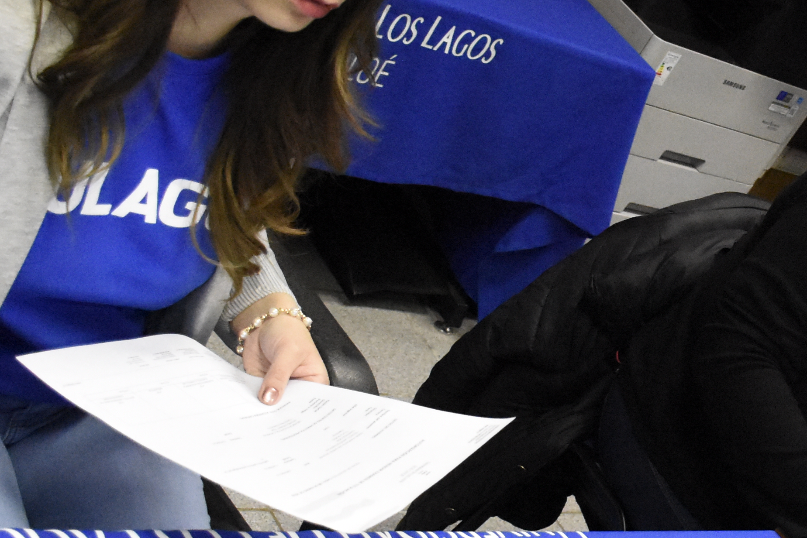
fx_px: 1637
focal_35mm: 73
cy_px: 286
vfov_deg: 18.7
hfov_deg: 26.0
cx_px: 846
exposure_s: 1/200
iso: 8000
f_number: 4.5
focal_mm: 20
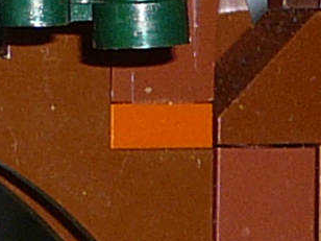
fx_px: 4256
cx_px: -655
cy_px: 78
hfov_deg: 4.2
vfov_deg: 3.2
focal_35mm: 459
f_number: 3.5
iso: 80
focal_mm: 8.2
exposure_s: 1/30
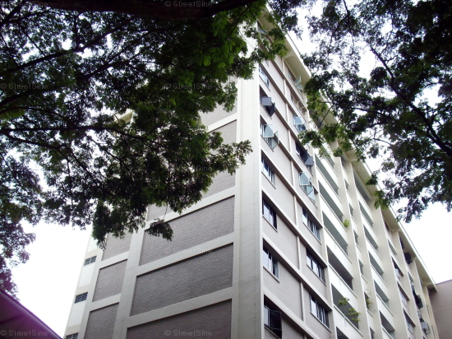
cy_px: 170
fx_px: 483
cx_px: 226
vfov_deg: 38.6
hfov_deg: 50.2
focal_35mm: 37
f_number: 2.8
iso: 80
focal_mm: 6.2
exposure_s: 1/125
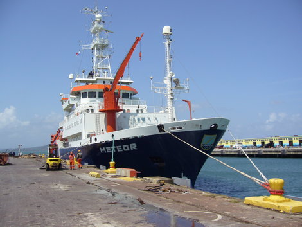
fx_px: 306
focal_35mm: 35
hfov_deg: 52.6
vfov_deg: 40.7
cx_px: 151
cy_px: 114
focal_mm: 5.8
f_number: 5.6
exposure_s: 1/500
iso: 80
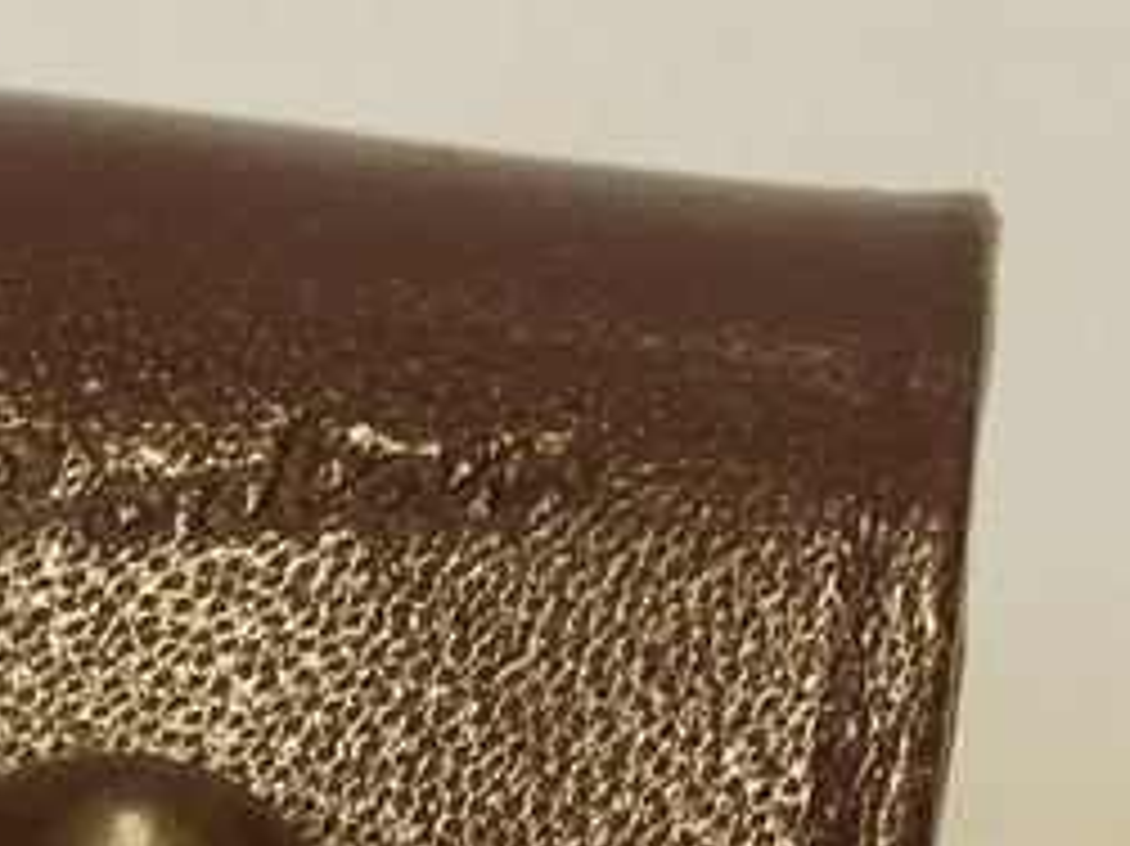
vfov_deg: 5.1
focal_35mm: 287
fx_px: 9364
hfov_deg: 6.7
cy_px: 1260
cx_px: -905
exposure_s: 1/25
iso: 400
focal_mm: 30
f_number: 9
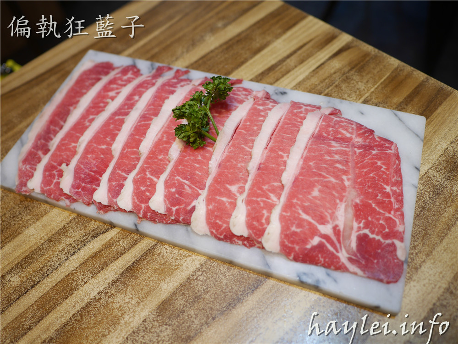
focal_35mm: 30
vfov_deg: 46.8
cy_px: 172
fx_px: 397
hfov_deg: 60.0
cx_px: 229
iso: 250
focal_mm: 15
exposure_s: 1/60
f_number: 2
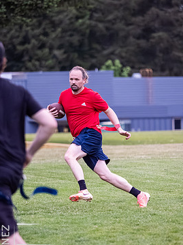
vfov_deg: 5.3
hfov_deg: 4.0
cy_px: 143
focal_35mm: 376
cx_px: 94
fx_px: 2652
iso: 5000
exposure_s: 1/1250
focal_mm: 150
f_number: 2.8
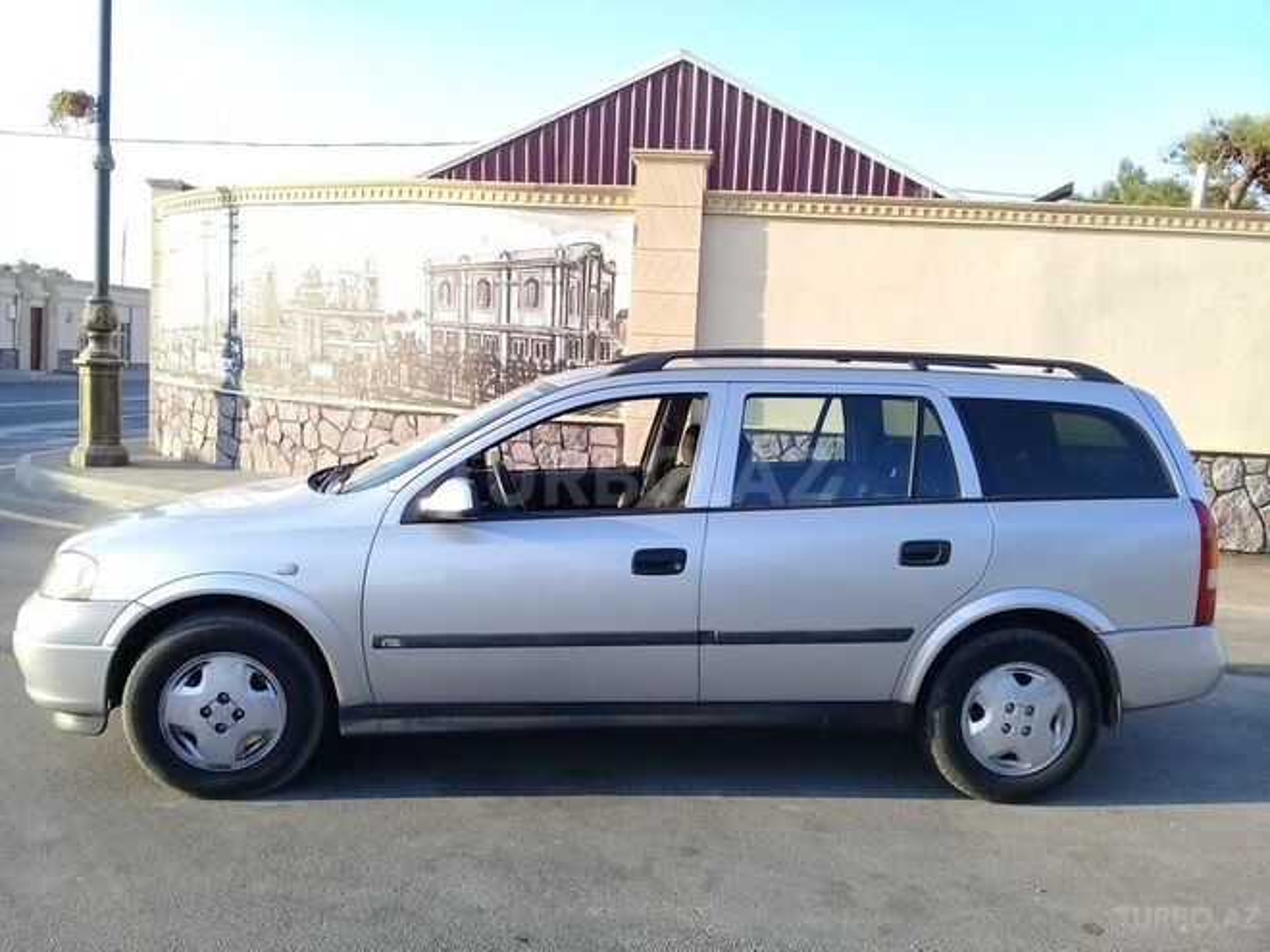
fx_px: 1137
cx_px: 635
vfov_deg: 45.4
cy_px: 476
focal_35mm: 31
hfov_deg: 58.4
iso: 50
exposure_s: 1/323
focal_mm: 3.3
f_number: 2.2
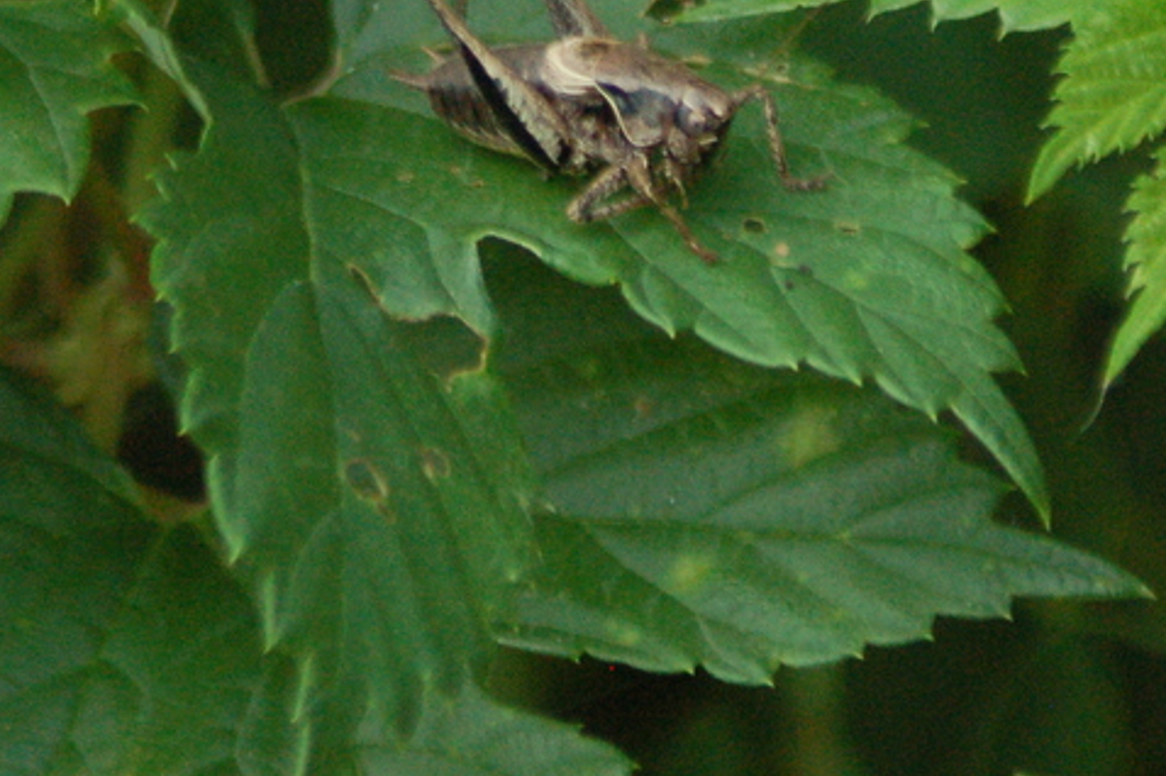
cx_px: 593
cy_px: 83
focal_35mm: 906
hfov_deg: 2.3
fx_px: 29323
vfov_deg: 1.5
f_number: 5.6
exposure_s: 1/1250
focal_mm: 300
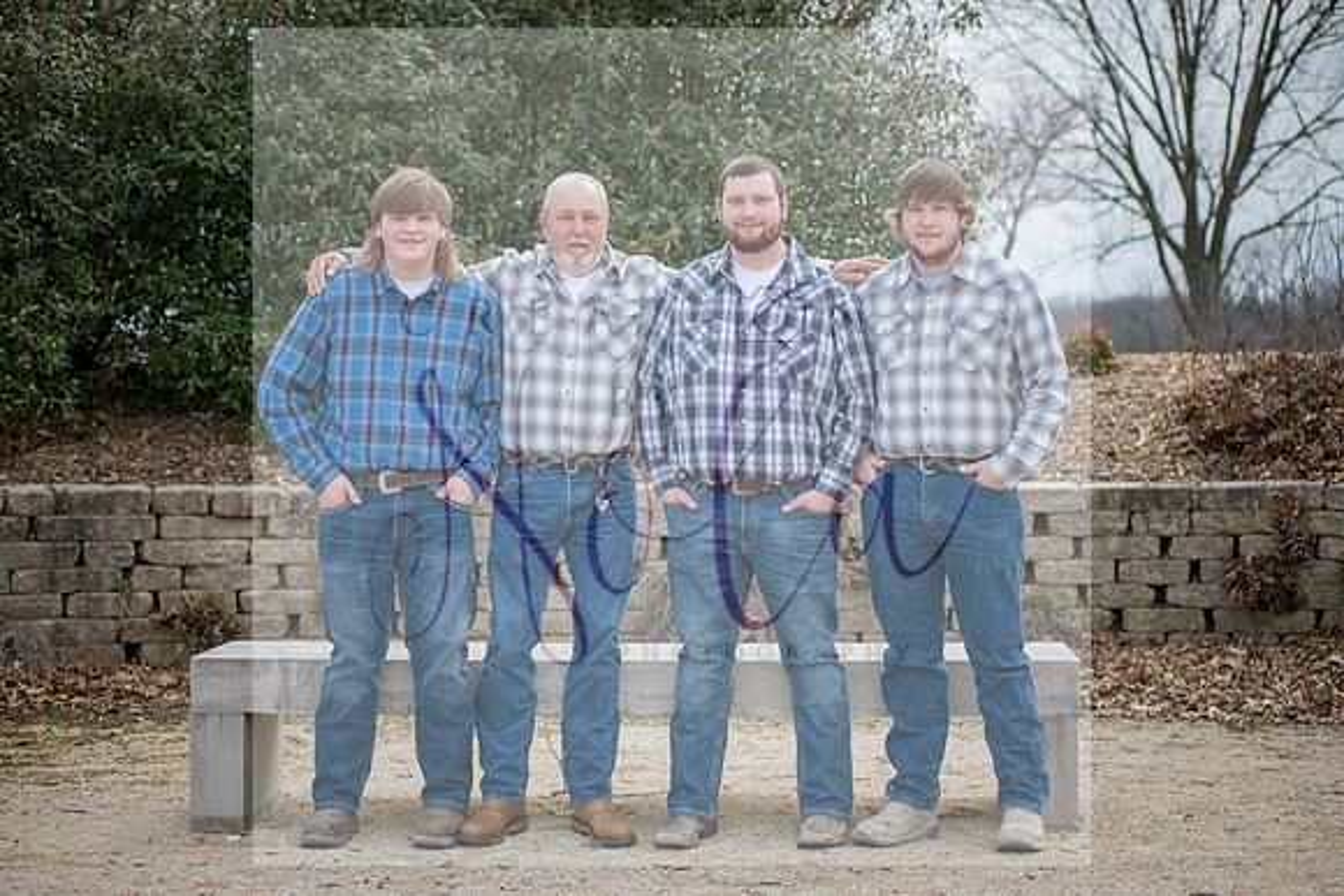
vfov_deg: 17.1
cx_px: 672
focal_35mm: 80
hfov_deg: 25.4
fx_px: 2987
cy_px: 448
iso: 400
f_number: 4.5
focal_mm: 80
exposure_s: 1/1000
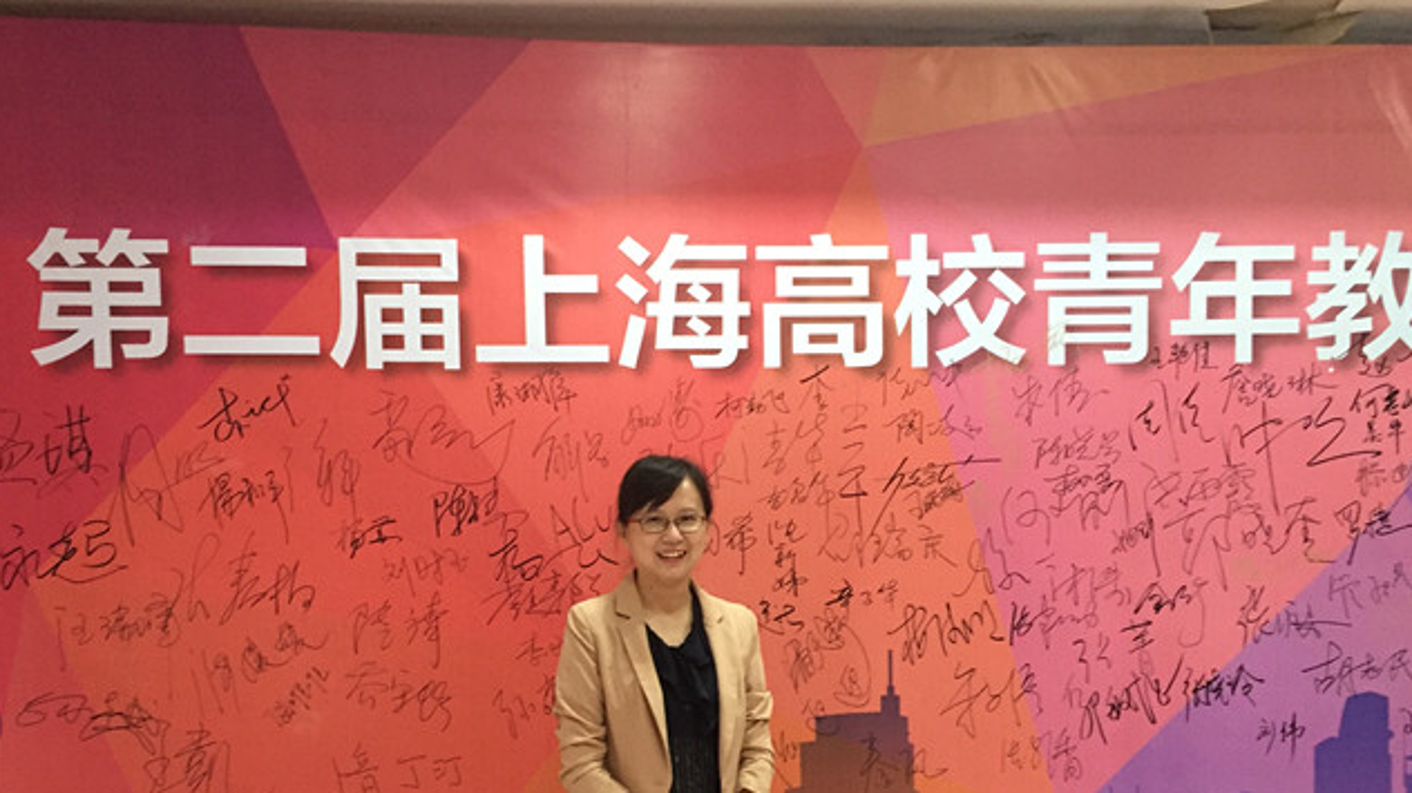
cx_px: 668
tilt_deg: -4.0
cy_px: 637
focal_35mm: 40
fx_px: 1497
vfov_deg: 29.0
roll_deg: +0.3
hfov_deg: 50.5
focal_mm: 4.15
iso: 250
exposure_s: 1/20
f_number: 2.2
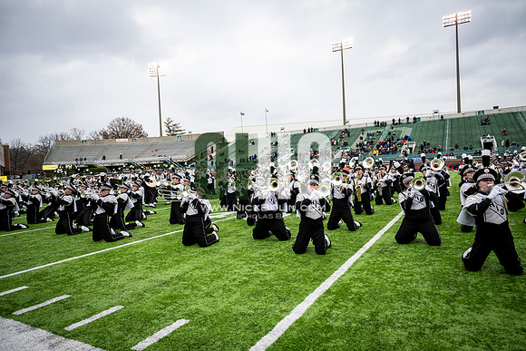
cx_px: 263
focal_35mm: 24
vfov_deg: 53.2
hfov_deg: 73.7
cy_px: 176
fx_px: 351
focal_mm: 24
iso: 100
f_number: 2.8
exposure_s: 1/500
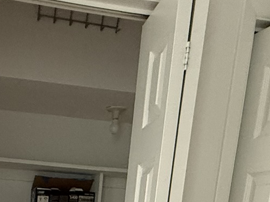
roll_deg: -3.0
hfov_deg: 31.9
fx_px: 444
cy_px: 350
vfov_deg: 19.8
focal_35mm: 57
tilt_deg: -12.1
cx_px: 18
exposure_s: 1/60
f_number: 2.2
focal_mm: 2.22
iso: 500
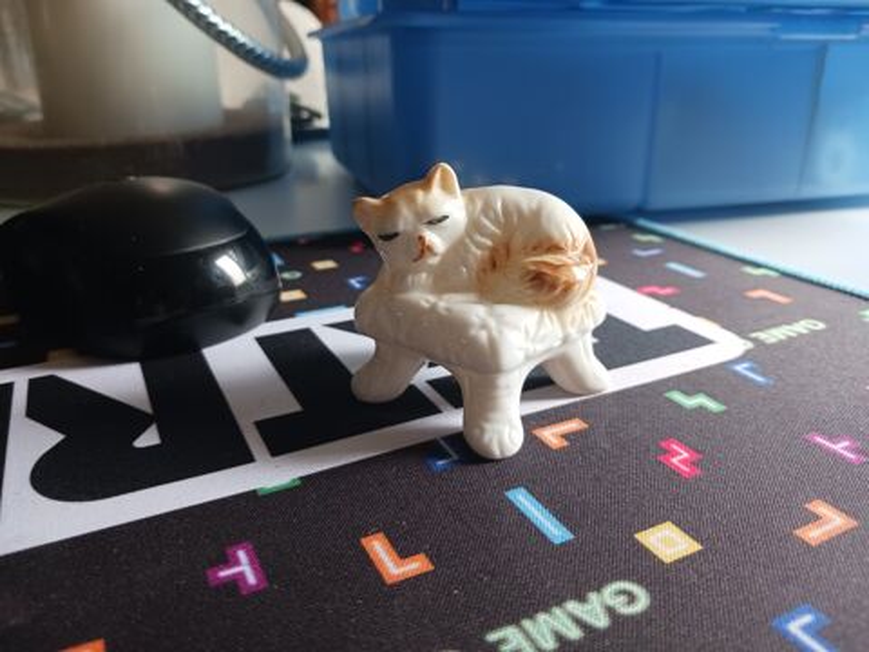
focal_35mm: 27
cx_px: 434
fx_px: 678
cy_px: 326
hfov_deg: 65.3
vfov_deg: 51.4
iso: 200
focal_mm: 4
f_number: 1.8
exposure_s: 1/50
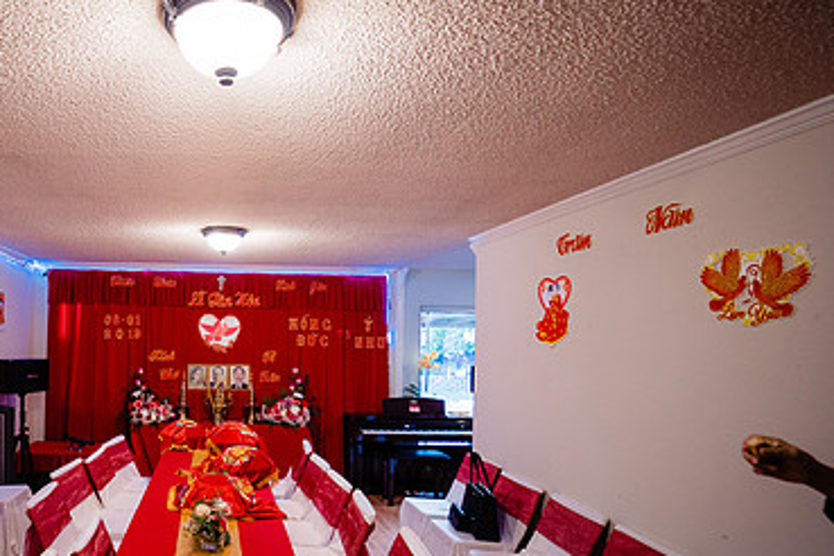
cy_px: 349
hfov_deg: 72.9
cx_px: 206
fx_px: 510
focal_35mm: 22
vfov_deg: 56.5
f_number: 2.8
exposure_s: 1/200
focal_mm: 14
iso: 1250
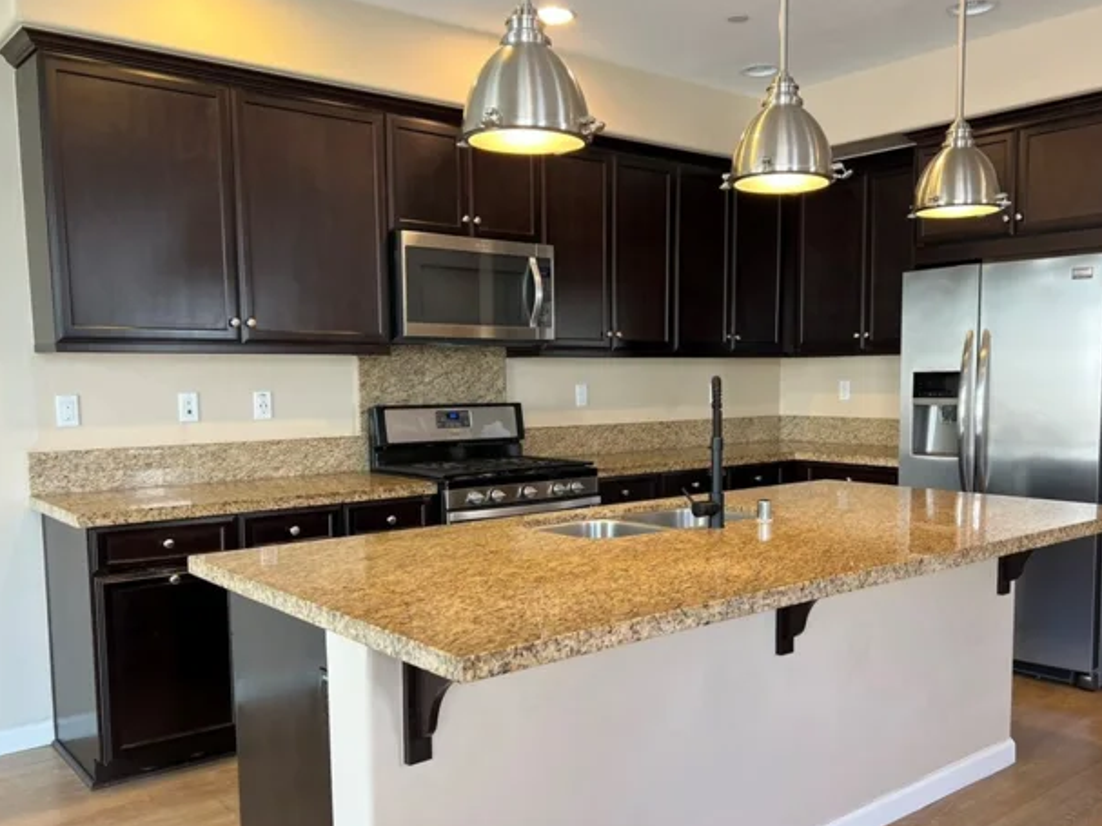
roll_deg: +0.5
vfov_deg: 44.0
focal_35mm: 32
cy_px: 476
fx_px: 1019
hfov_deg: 56.7
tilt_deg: -6.8
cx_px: 607
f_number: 1.5
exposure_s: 1/60
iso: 64
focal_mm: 5.7
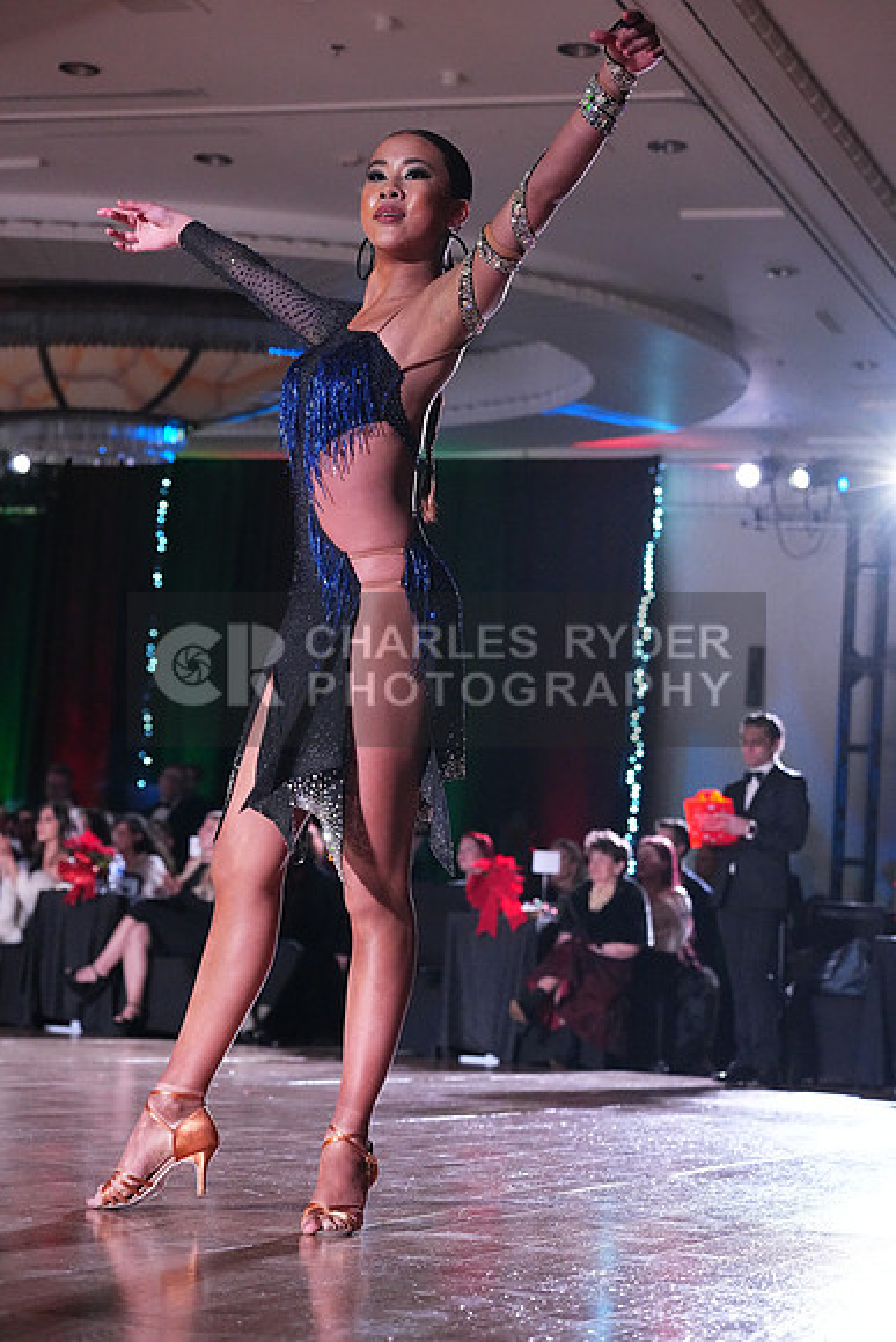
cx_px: 448
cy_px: 671
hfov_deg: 17.7
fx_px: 2873
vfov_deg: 26.3
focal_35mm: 77
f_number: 5
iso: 10000
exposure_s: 1/400
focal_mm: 77
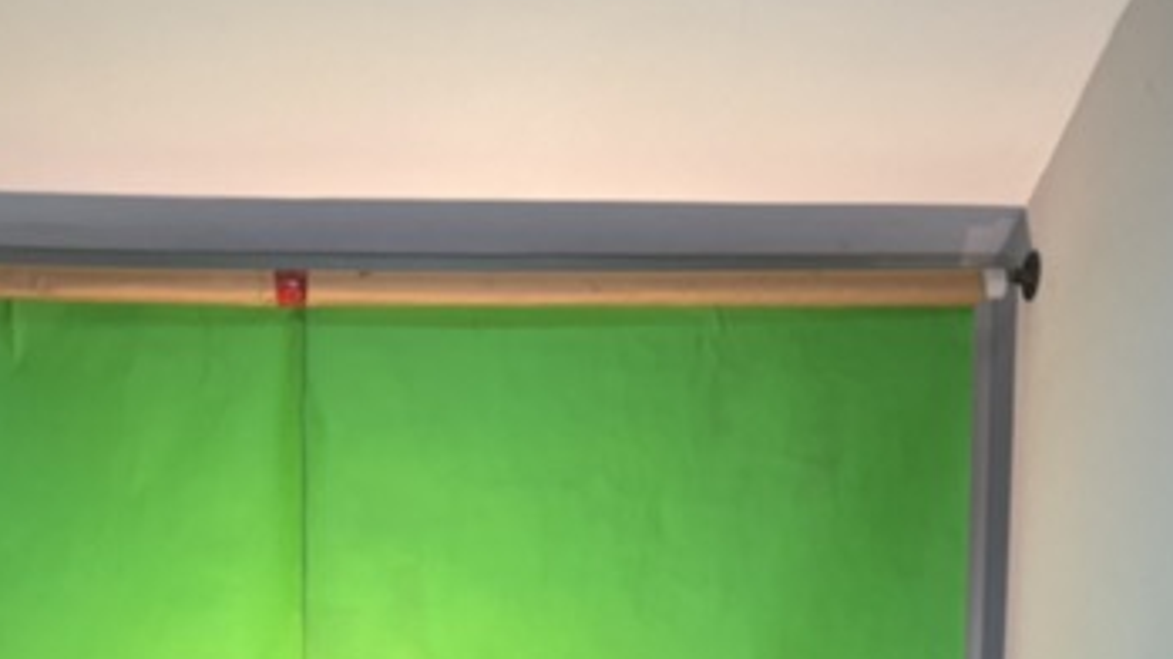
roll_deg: -2.2
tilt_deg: +3.6
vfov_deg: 17.0
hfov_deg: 32.2
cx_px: 427
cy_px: 948
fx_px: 2021
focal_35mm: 65
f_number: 1.6
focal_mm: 5.1
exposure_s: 1/60
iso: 125
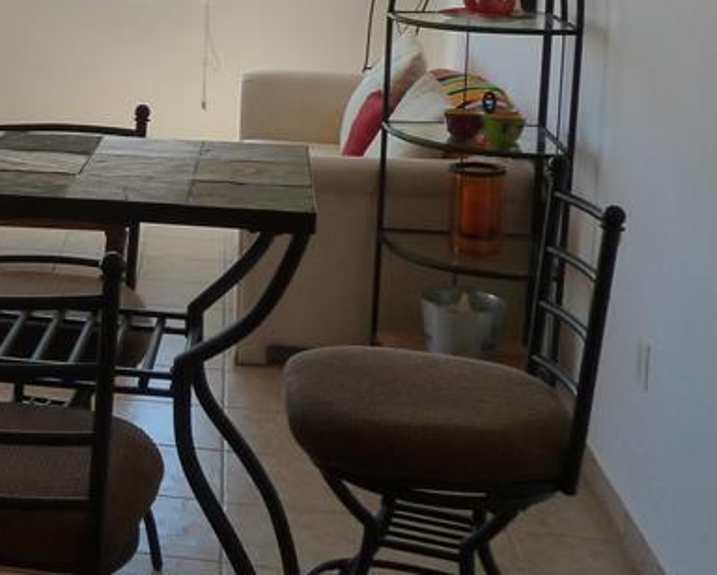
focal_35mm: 65
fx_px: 1381
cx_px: -189
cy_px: 67
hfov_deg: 25.5
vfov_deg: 23.0
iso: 125
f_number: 3.3
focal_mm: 4.1
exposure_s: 1/100
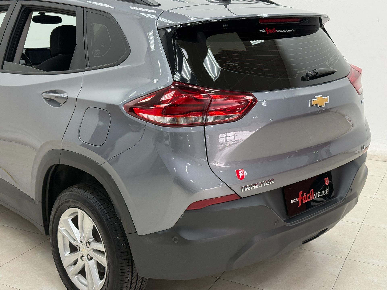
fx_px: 537
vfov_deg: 30.3
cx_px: 194
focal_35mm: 48
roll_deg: -0.7
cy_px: 145
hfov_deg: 39.7
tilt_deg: -14.7
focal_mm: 6.76
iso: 250
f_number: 1.78
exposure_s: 1/120
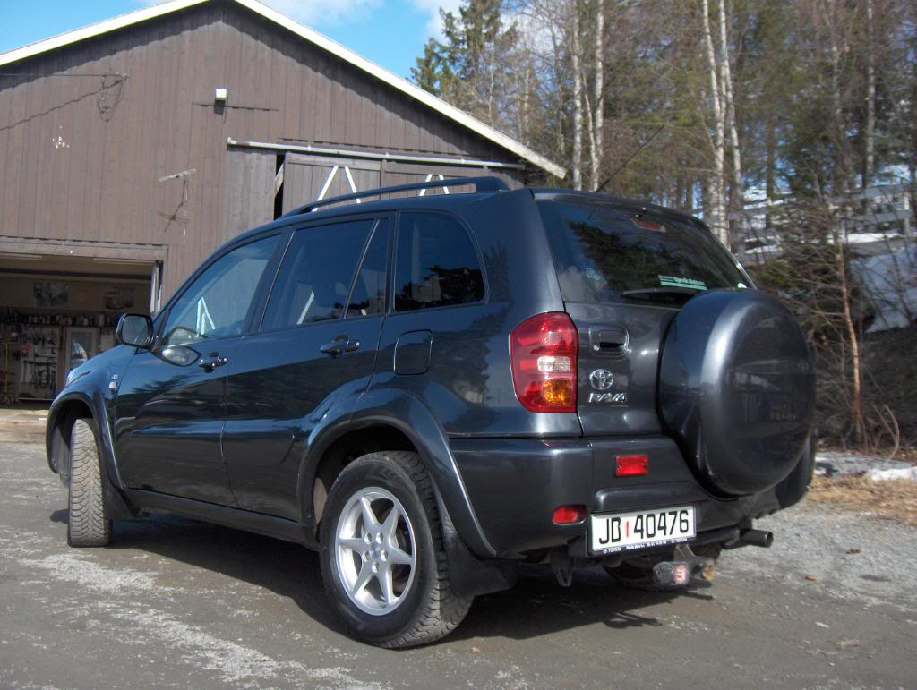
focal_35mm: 39
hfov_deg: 47.8
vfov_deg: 36.9
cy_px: 345
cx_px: 458
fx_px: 1035
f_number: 2.8
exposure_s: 1/781
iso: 100
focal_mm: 8
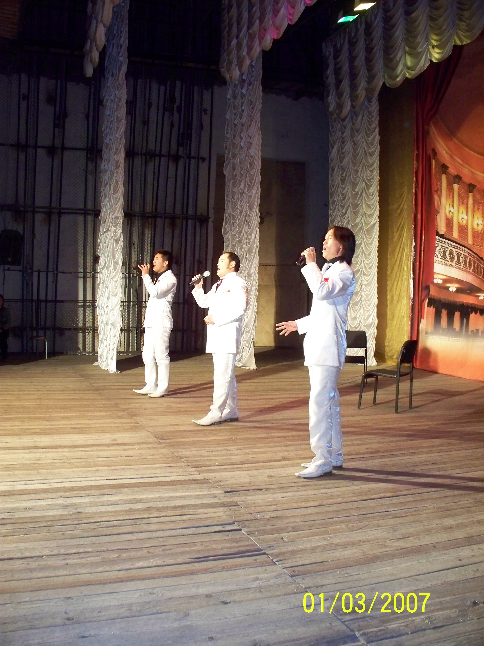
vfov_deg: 51.4
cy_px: 323
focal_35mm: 36
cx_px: 242
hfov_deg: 39.7
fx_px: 671
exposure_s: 1/50
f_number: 2.8
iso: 400
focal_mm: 7.54
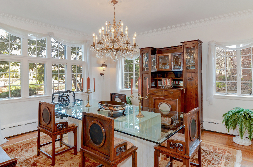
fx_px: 137
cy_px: 84
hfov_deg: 85.5
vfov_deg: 63.0
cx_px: 126
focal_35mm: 20
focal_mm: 13
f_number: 8
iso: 320
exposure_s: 1/6
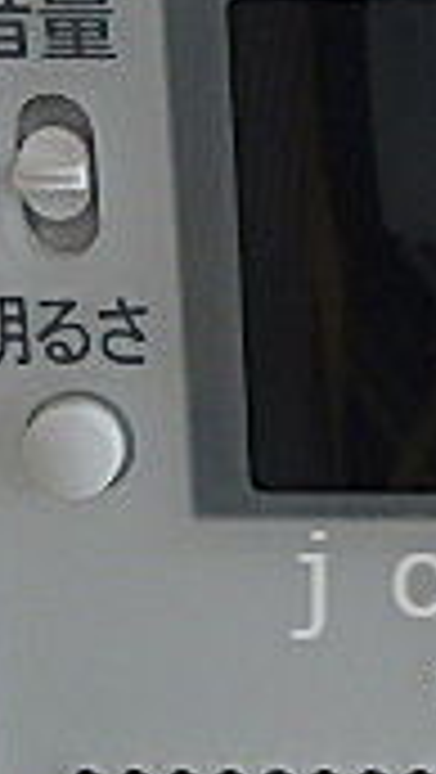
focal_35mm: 85
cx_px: 598
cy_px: 585
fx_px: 1744
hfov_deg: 13.6
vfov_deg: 24.7
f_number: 3.5
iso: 200
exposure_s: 1/50
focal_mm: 3.7
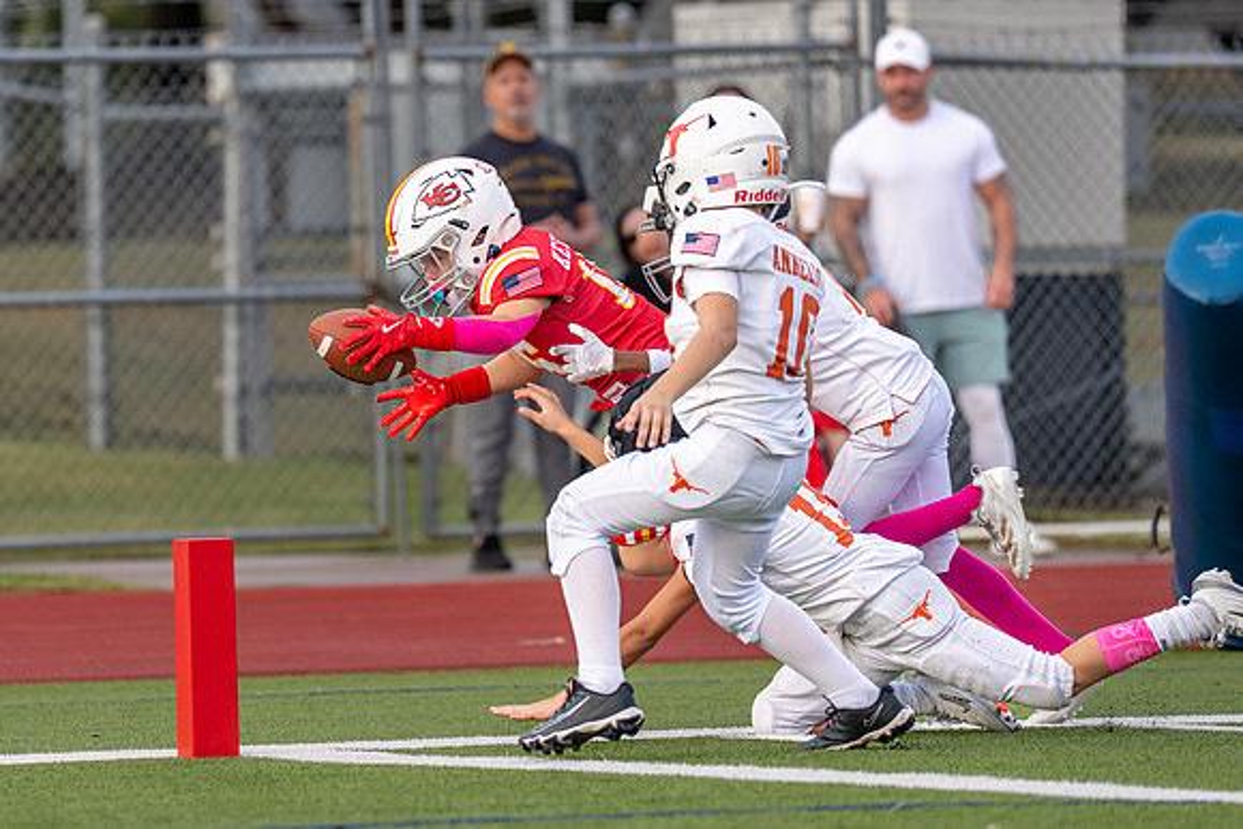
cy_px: 359
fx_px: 13119
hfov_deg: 5.4
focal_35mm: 380
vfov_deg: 3.6
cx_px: 404
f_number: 2.8
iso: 400
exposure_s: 1/2500
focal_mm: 200
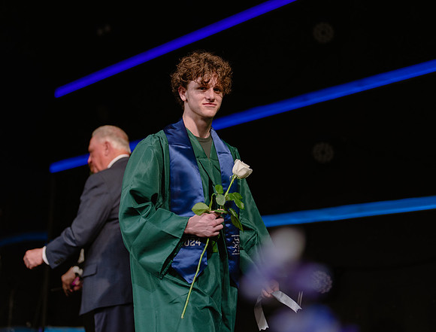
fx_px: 801
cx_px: 219
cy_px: 141
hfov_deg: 30.4
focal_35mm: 63
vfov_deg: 23.4
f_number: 1.2
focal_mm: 50
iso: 640
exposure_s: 1/320
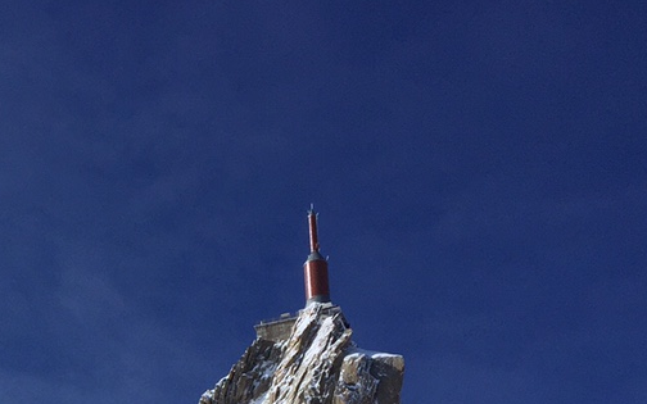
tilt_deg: +21.3
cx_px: -71
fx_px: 1375
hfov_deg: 24.6
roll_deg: -2.5
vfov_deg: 15.5
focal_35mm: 78
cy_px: 594
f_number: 2.2
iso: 32
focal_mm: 4.15
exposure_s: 1/6623
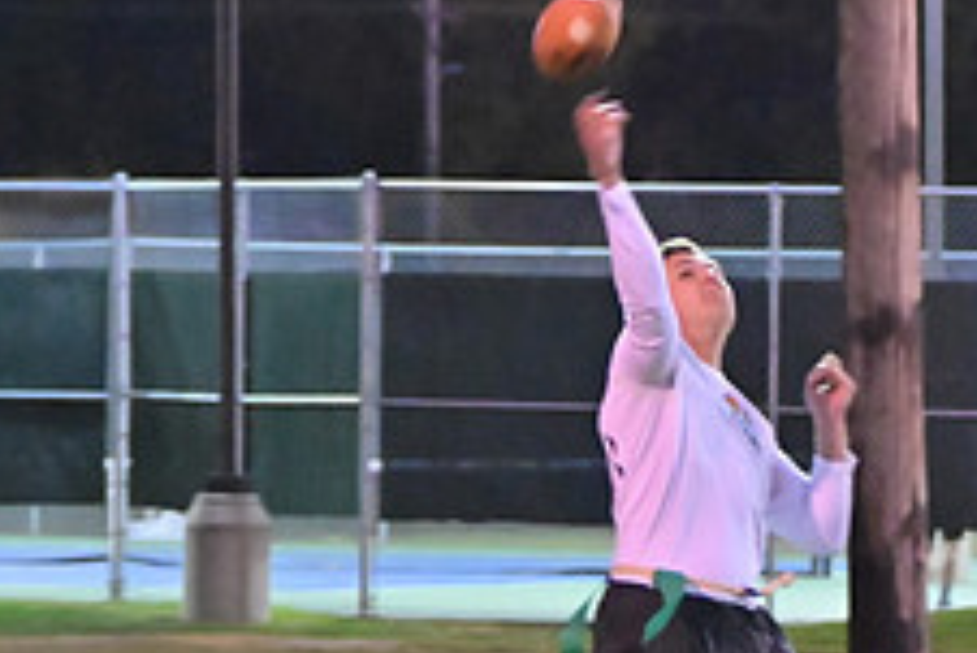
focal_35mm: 461
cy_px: 716
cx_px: 718
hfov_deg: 4.5
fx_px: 12519
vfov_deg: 3.0
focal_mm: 120
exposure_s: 1/400
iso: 6400
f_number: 4
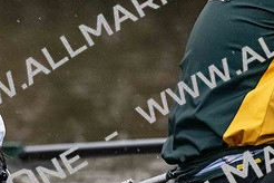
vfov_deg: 1.5
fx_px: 7169
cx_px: 55
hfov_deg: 2.2
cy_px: 142
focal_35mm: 942
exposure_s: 1/1600
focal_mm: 400
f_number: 4.5
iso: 11400
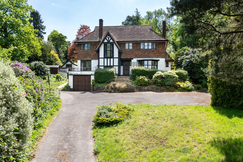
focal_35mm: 30
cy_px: 81
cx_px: 122
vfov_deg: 44.3
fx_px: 199
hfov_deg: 62.8
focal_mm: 29.5
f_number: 7.1
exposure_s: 1/2000
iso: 2000
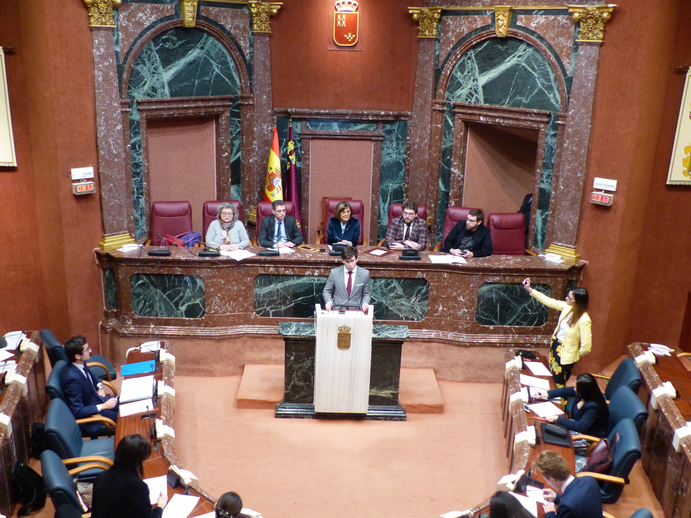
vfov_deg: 41.8
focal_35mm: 34
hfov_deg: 54.0
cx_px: 346
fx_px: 679
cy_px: 259
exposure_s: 1/25
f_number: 2.8
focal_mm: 6
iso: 400
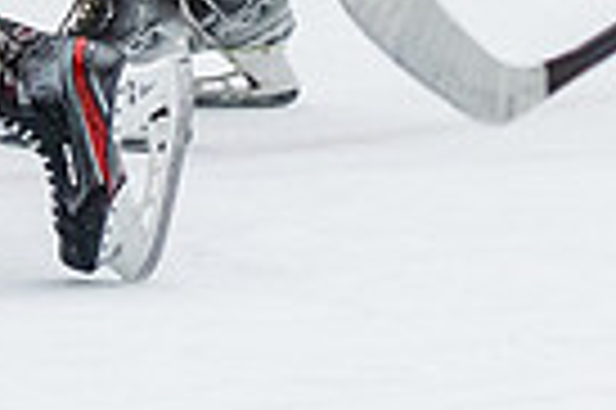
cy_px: -592
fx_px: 12356
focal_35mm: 723
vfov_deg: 1.9
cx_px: 258
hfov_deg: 2.9
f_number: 2.8
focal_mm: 82
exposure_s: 1/640
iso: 1250
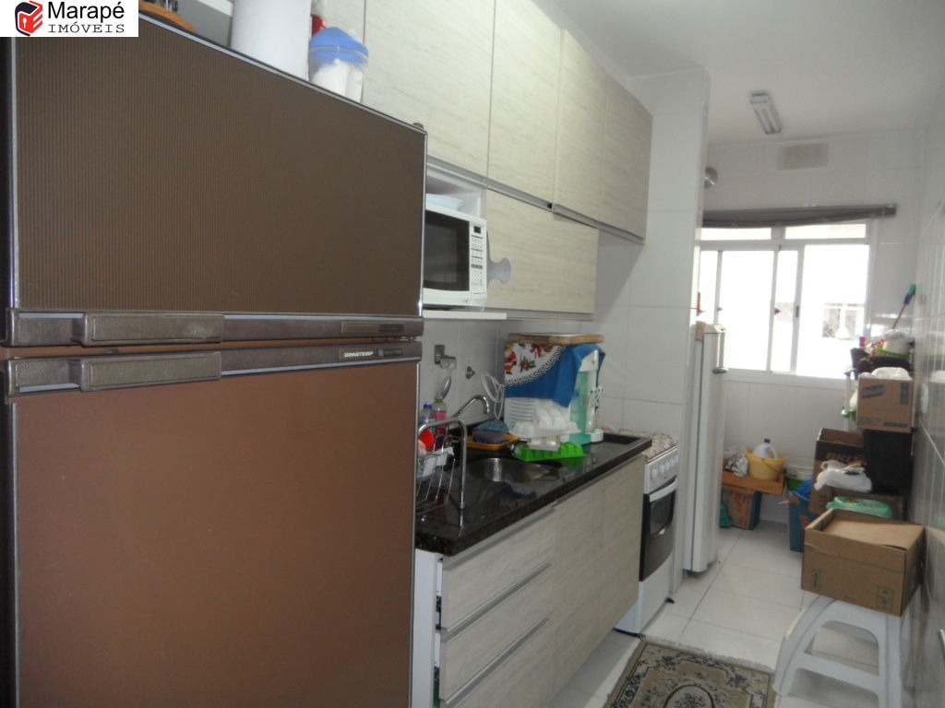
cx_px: 472
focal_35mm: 24
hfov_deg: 71.6
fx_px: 655
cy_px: 354
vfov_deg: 56.8
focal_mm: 4.1
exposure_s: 1/30
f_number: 2.9
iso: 100
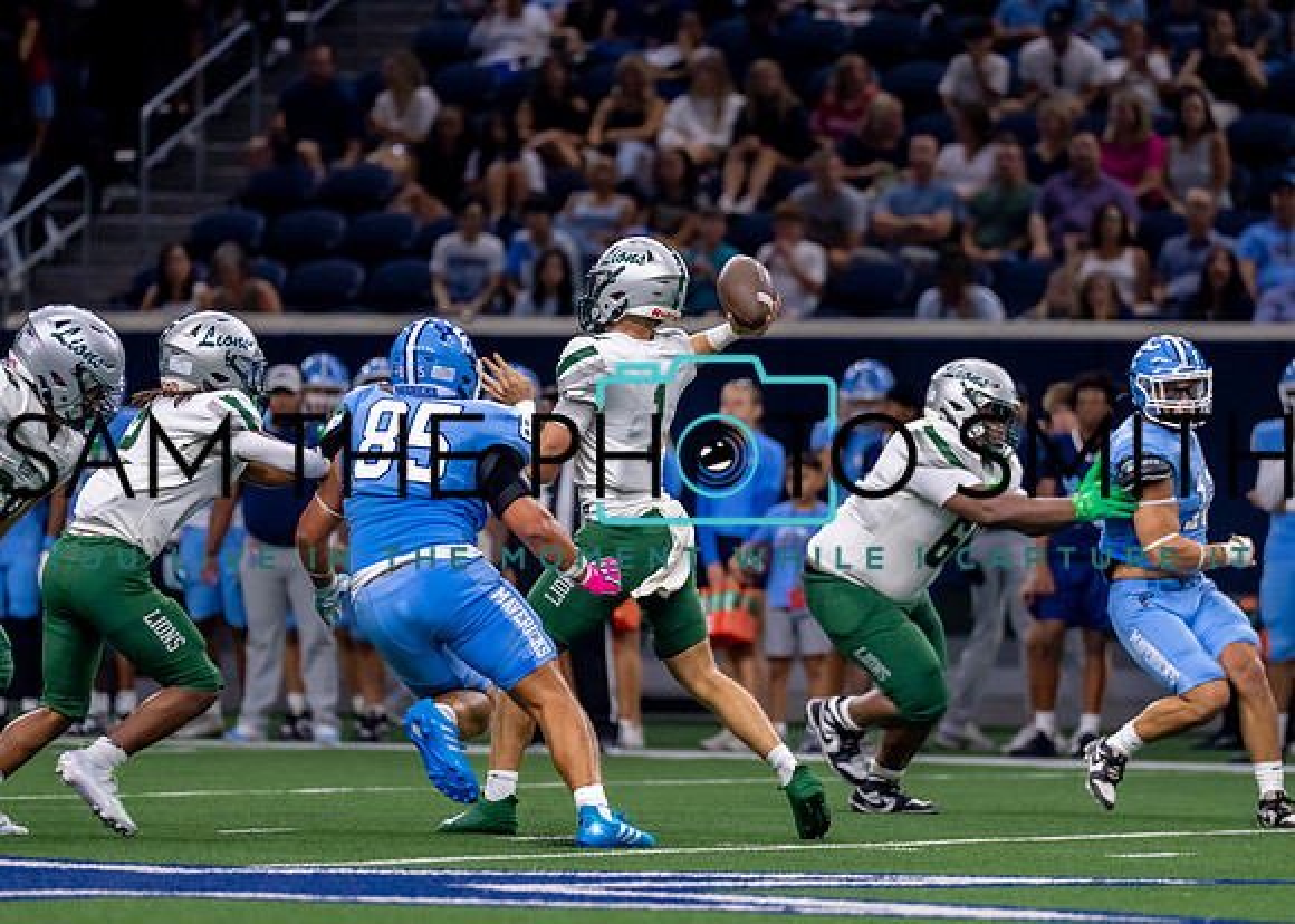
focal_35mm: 343
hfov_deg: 5.9
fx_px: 12608
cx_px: 652
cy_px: 493
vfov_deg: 4.2
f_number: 2.8
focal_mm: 200
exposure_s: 1/1000
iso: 1600
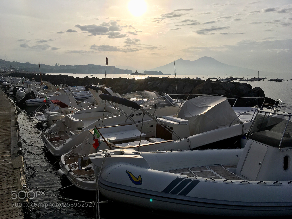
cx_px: 146
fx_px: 245
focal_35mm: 29
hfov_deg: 61.7
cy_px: 110
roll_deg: -0.4
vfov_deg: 48.2
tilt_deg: -9.1
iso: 25
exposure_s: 1/3846
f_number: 2.2
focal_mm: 4.15
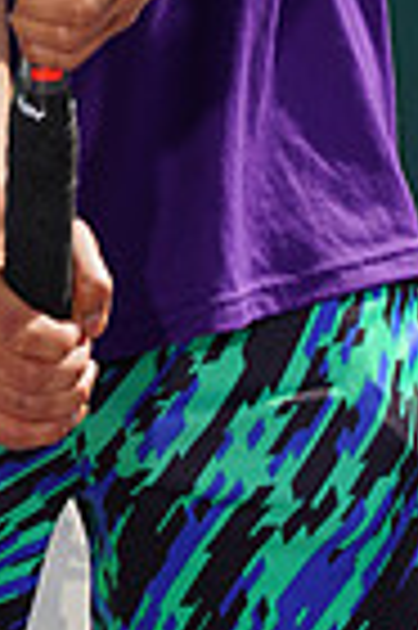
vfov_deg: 1.3
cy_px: -576
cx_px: 7
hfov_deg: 0.9
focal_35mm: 1572
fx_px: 27445
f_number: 9
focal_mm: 379
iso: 100
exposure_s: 1/250
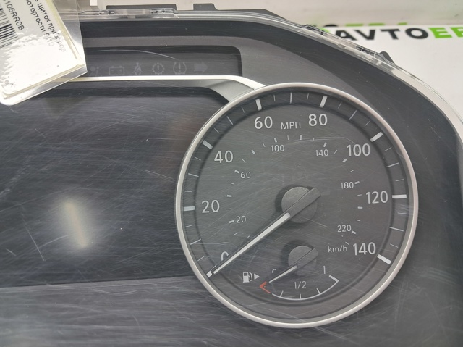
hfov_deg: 65.4
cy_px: 174
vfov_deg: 51.3
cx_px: 232
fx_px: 361
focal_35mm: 27
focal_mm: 4
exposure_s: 1/50
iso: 50
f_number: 1.8
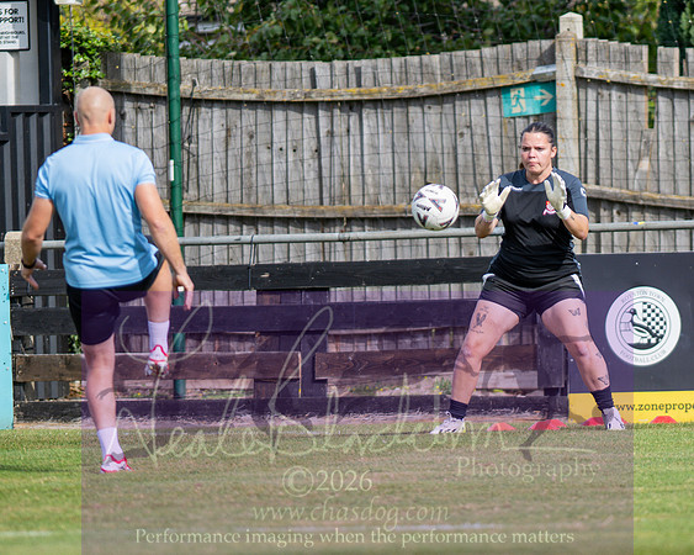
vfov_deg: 2.4
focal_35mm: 641
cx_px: 467
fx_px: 13156
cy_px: 321
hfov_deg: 3.0
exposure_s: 1/1250
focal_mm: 300
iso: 125
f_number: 2.8
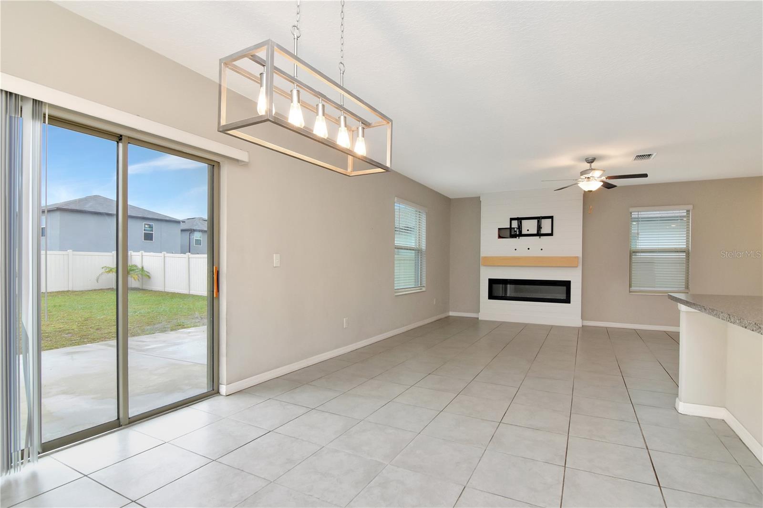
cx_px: 382
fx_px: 350
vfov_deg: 72.0
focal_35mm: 16
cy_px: 254
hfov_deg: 95.0
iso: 800
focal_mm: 11
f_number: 8
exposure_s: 1/100
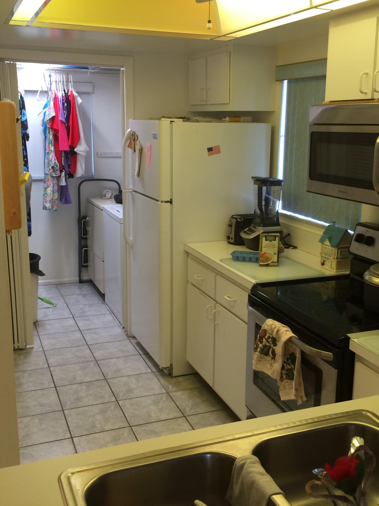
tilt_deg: -14.6
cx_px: 207
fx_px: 569
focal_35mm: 39
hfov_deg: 36.8
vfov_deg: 47.9
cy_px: 253
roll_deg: -1.9
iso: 80
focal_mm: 4.15
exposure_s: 1/30
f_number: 2.2
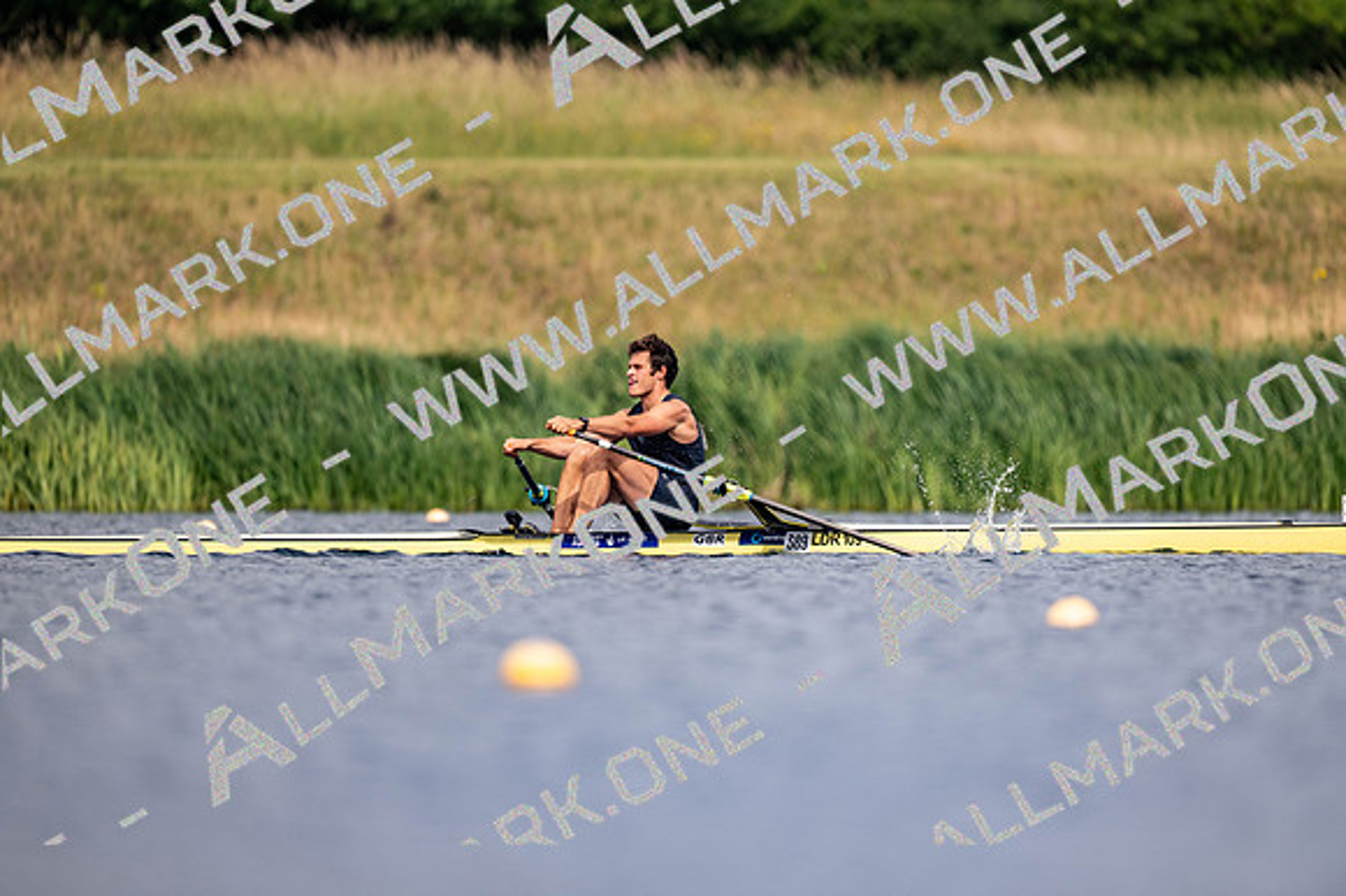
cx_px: 673
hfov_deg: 3.4
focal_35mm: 600
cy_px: 448
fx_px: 22425
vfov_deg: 2.3
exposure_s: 1/2500
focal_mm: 600
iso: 220
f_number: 4
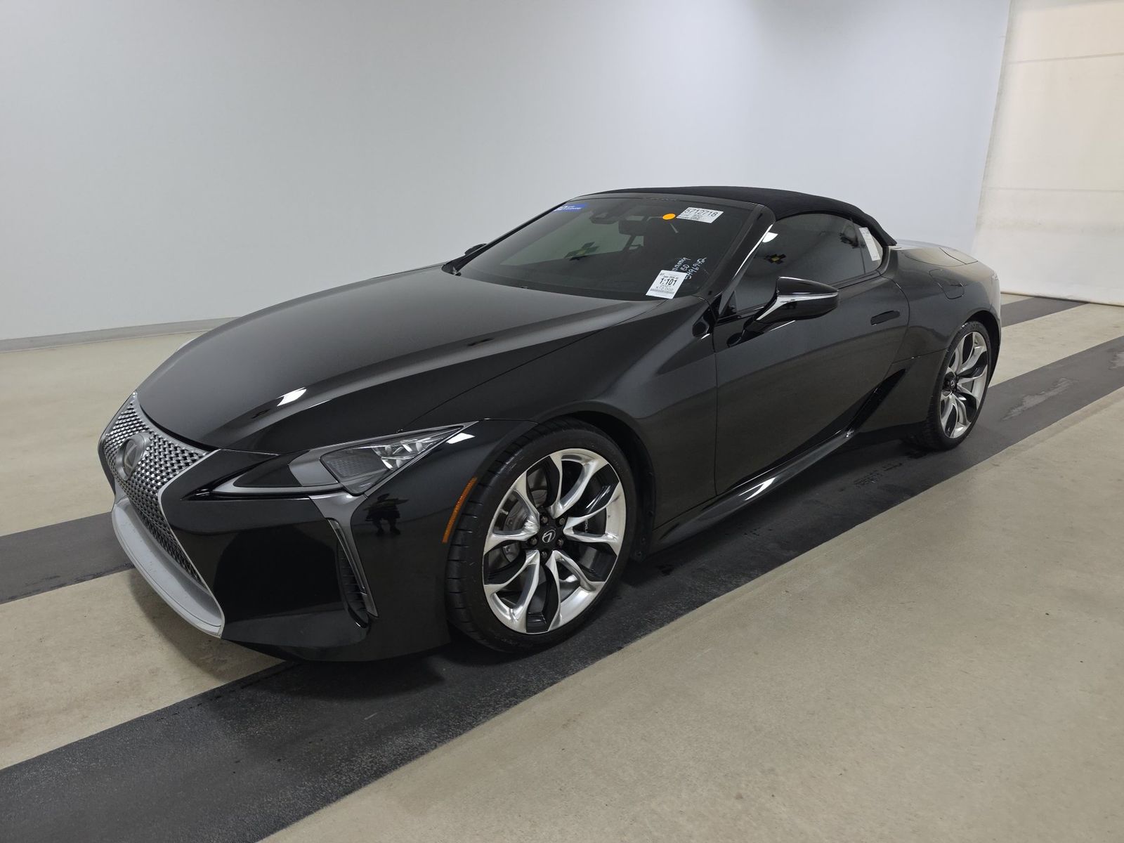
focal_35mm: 23
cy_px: 422
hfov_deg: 73.9
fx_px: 747
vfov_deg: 58.9
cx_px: 562
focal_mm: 6.5
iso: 167
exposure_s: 1/50
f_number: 1.4
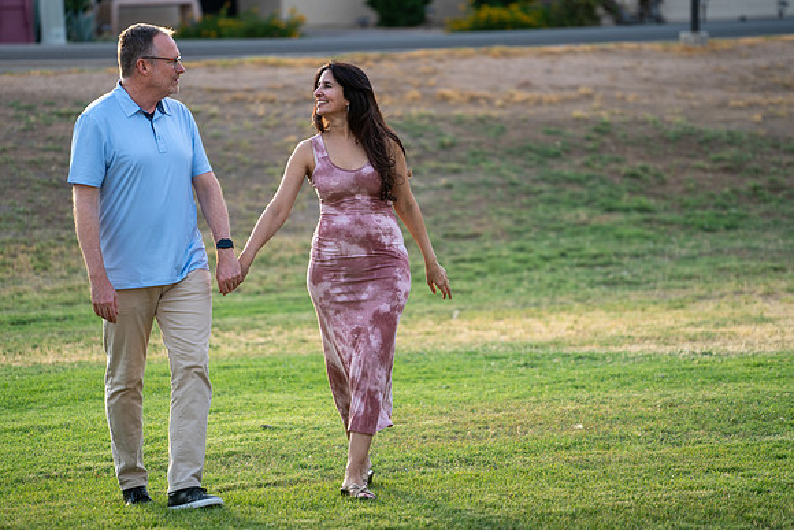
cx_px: 354
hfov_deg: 9.3
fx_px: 4887
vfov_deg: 6.2
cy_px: 236
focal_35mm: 222
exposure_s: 1/320
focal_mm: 200
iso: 160
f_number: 4
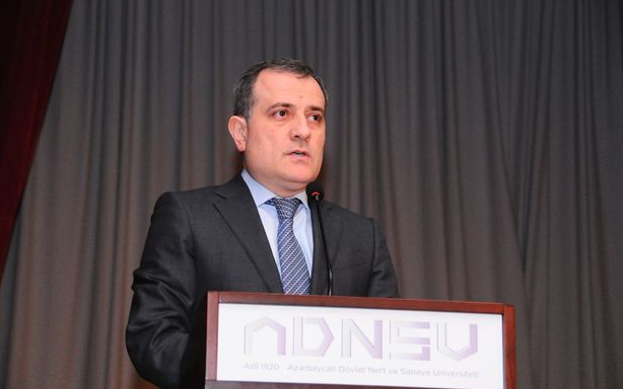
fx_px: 1834
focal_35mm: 108
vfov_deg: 12.1
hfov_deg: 19.3
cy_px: 196
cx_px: 314
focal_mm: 70
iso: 2000
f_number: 5.6
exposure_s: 1/100
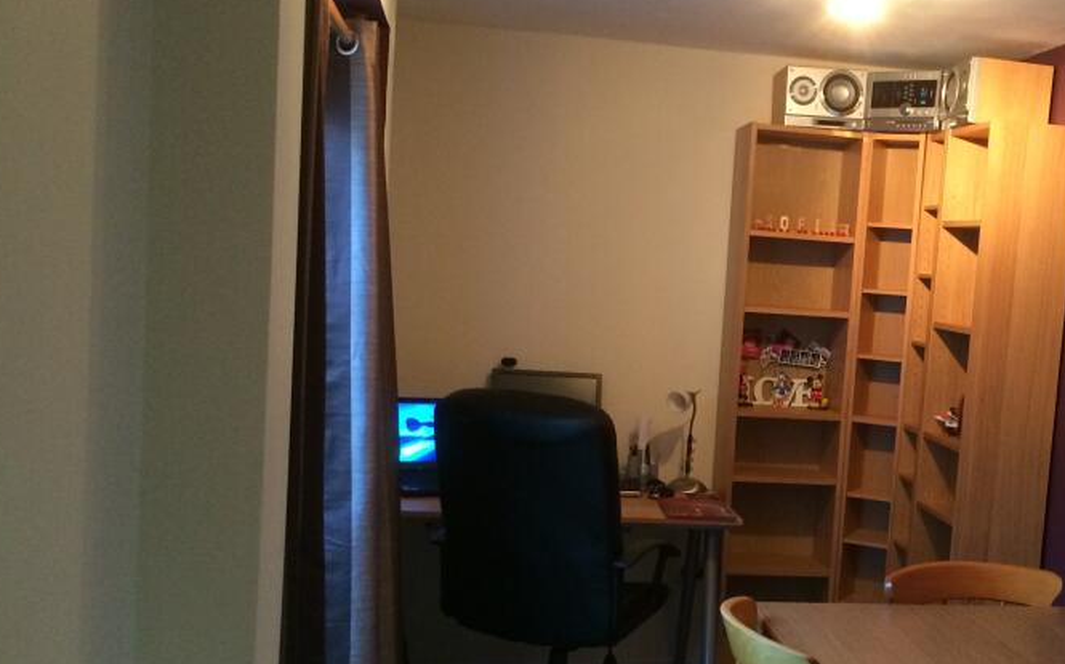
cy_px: 398
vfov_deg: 26.3
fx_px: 1422
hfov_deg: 40.2
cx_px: 770
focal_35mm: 49
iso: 250
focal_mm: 4.12
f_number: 2.2
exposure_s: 1/30
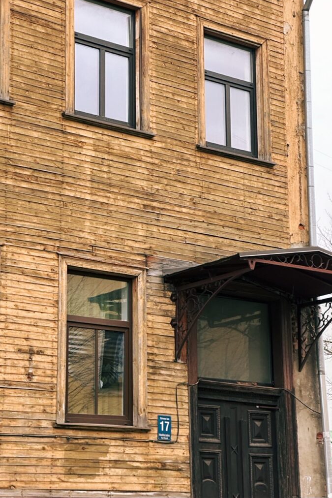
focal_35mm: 81
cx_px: 150
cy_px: 247
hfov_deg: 16.9
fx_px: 1120
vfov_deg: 25.1
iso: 64
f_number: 2.8
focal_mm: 9
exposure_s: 1/99
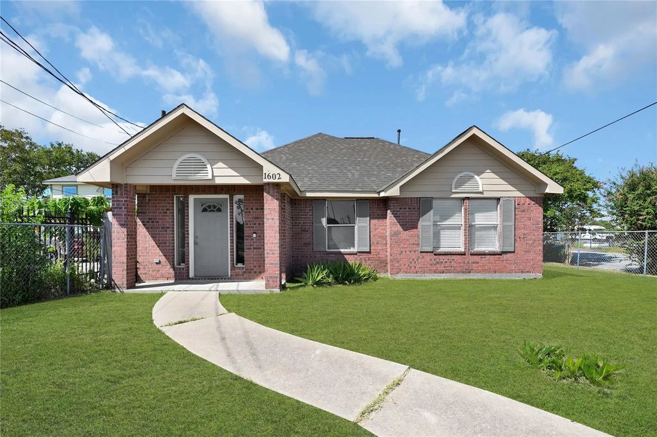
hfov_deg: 95.0
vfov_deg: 72.0
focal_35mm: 16
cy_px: 218
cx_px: 328
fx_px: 301
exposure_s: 1/400
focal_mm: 16.5
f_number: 16
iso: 1000
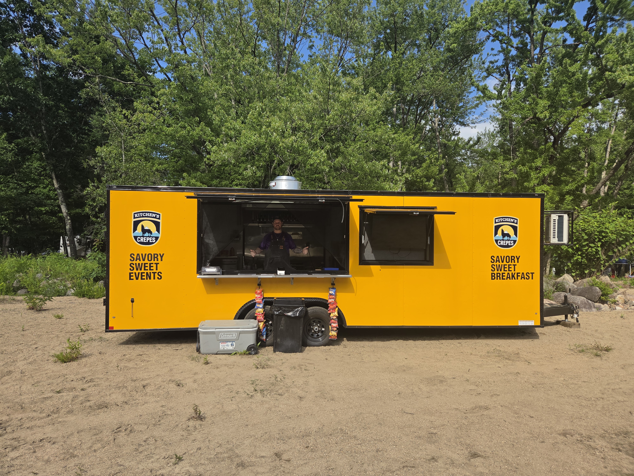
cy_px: 238
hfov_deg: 73.9
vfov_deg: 58.9
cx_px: 317
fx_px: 421
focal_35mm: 23
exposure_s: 1/4186
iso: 80
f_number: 1.8
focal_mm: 5.4
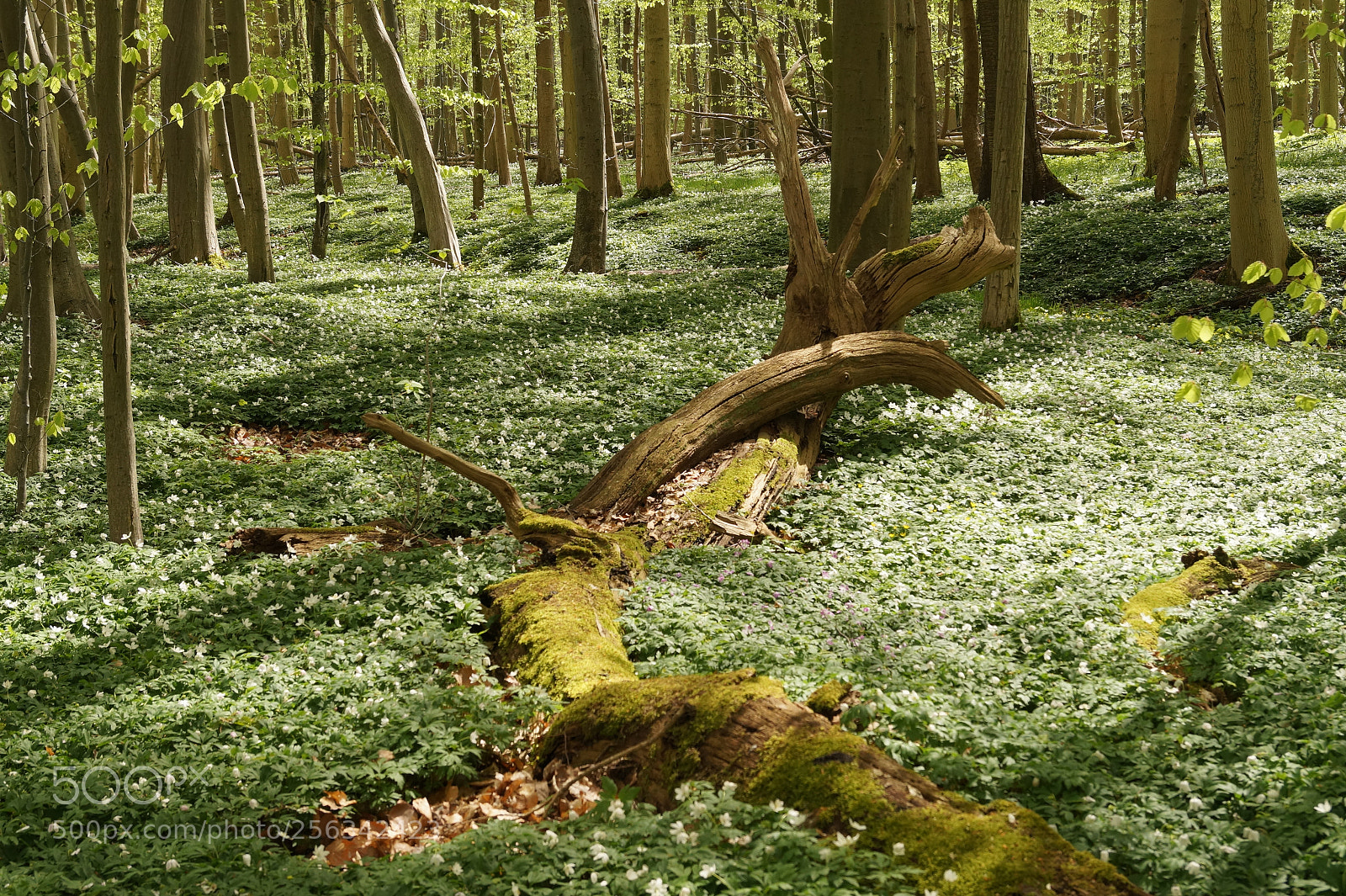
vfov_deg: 29.8
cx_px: 673
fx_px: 1682
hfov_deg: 43.6
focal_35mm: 45
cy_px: 448
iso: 400
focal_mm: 30
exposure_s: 1/250
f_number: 9
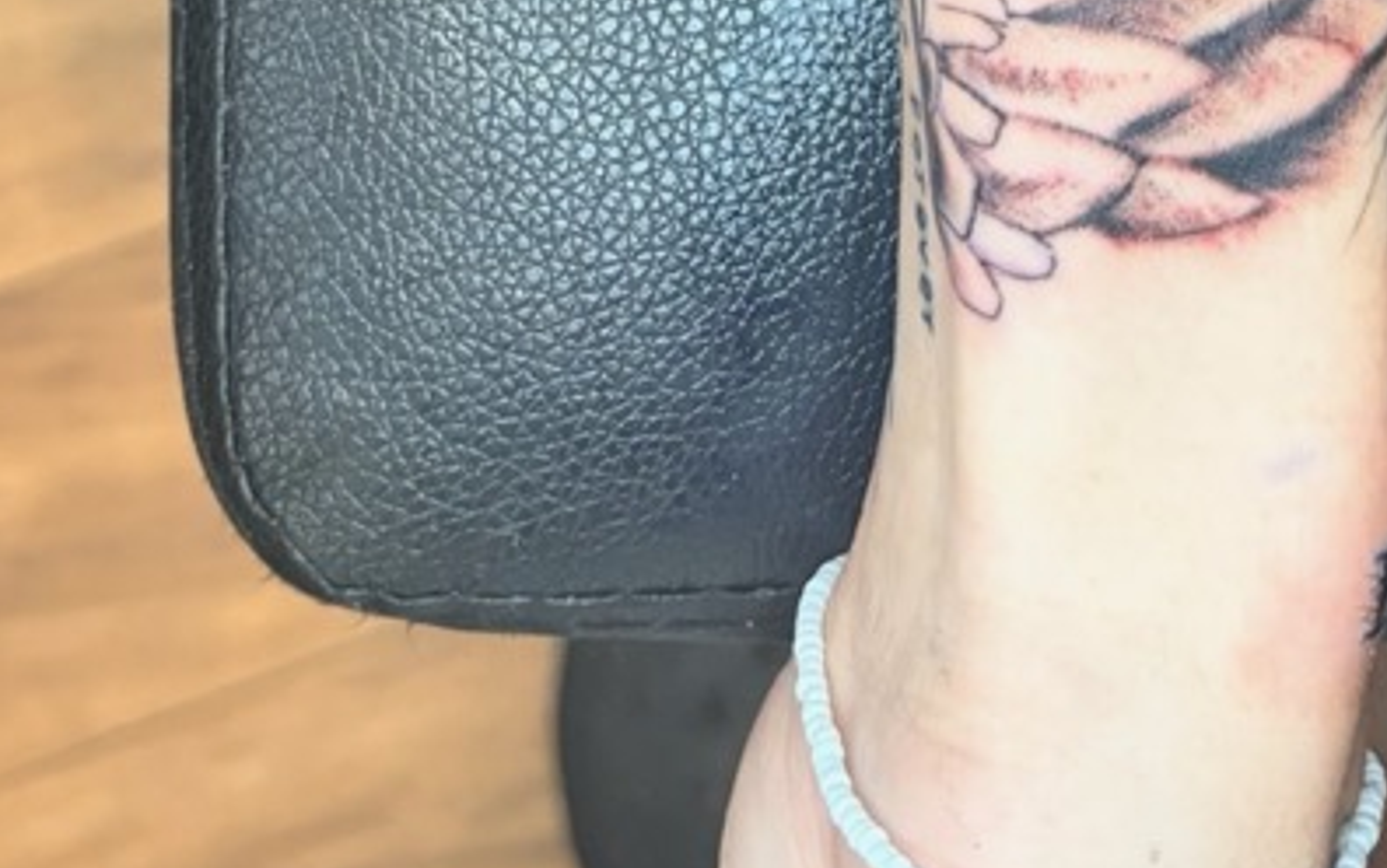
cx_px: 1135
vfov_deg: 13.1
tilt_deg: -81.4
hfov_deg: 22.9
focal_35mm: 89
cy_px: -738
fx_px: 3366
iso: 250
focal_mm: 5.96
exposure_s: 1/42
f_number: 1.6
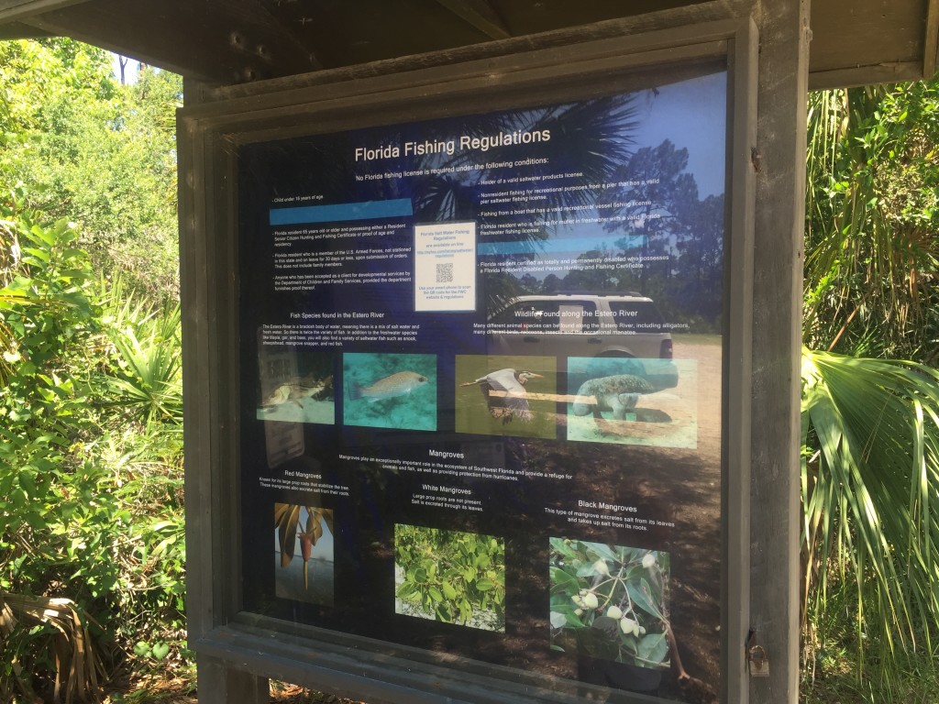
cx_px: 470
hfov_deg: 61.7
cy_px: 352
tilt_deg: -2.3
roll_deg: -0.4
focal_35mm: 29
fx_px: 787
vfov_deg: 48.2
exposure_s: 1/235
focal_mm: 4.15
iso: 32
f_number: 2.2
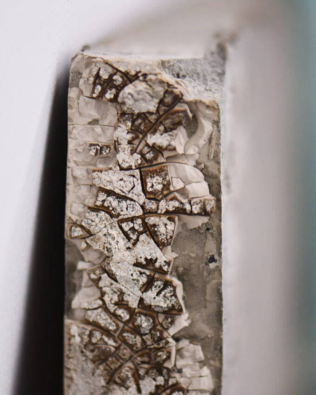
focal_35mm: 178
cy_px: 193
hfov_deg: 8.7
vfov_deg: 10.8
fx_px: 2082
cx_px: 159
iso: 1100
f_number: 3.2
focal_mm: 105
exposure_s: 1/250
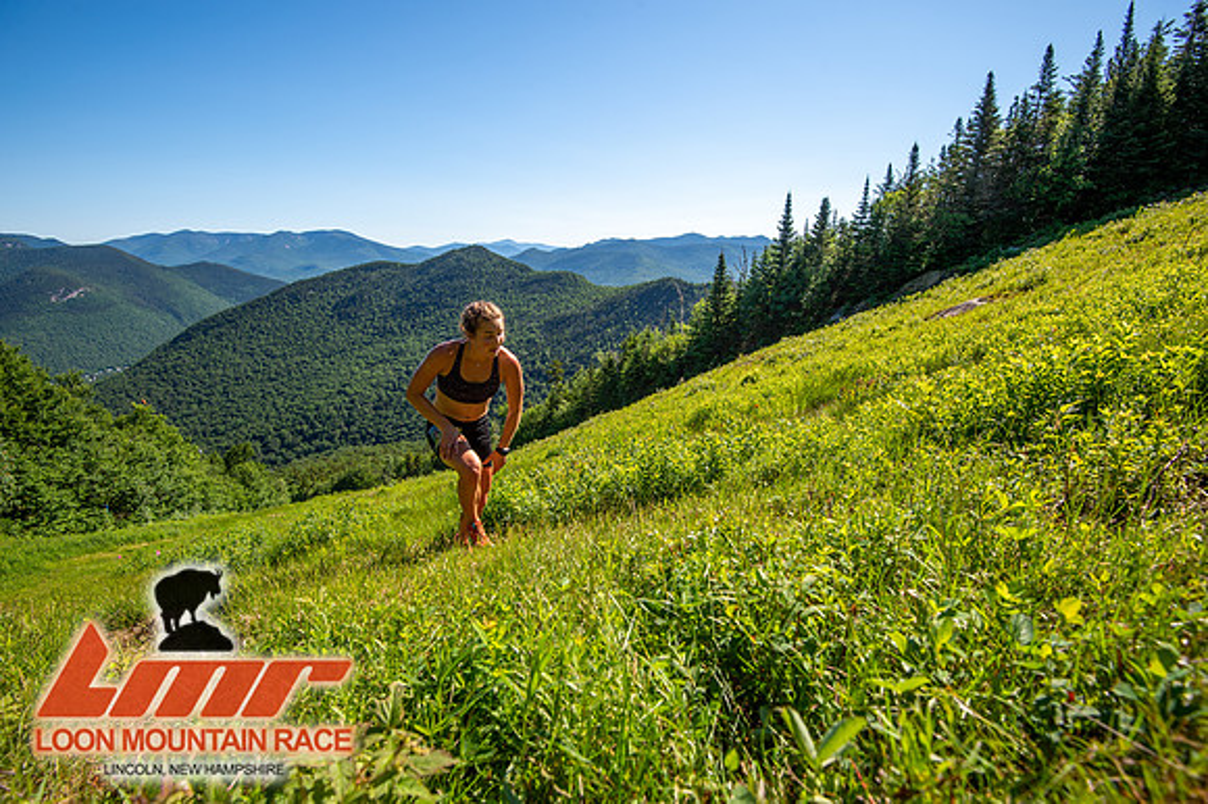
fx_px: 537
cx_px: 604
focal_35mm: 16
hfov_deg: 96.8
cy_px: 402
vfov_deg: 73.7
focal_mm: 16
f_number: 6.3
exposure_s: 1/320
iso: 100
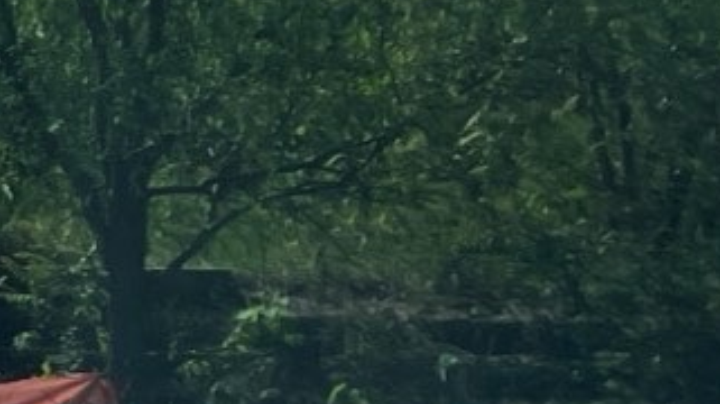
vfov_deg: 6.1
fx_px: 3453
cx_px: -289
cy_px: -891
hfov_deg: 11.5
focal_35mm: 181
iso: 32
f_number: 1.6
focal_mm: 4.2
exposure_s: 1/5814
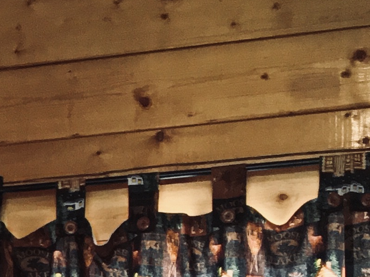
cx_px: -125
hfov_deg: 13.0
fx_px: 1561
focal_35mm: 146
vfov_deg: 9.3
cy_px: 602
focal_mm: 4.15
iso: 200
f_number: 2.2
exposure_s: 1/24
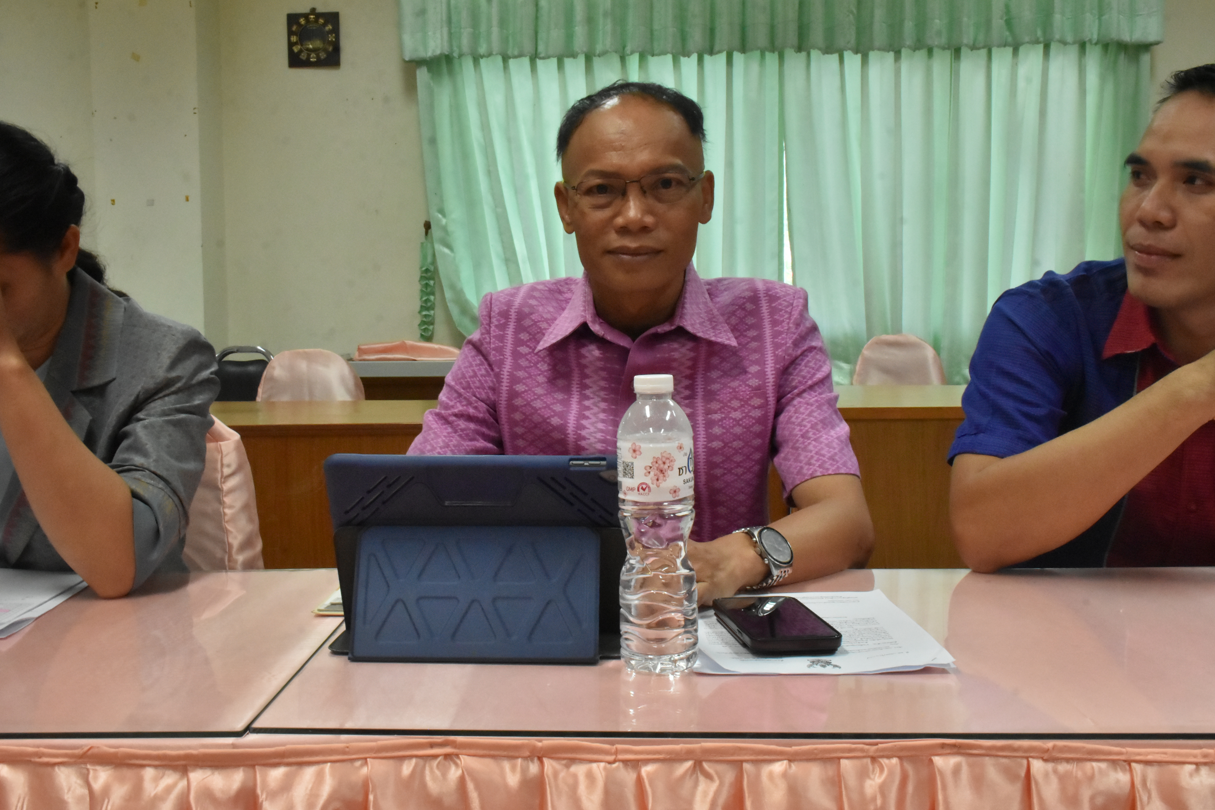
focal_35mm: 40
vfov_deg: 33.0
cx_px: 608
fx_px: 1367
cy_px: 405
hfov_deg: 47.9
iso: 3200
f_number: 20
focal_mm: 27
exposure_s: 1/40
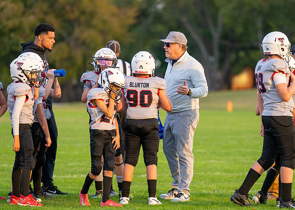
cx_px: 175
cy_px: 101
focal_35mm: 321
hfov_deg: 6.3
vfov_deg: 4.5
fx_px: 2686
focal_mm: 200
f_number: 2.8
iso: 1000
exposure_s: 1/1600
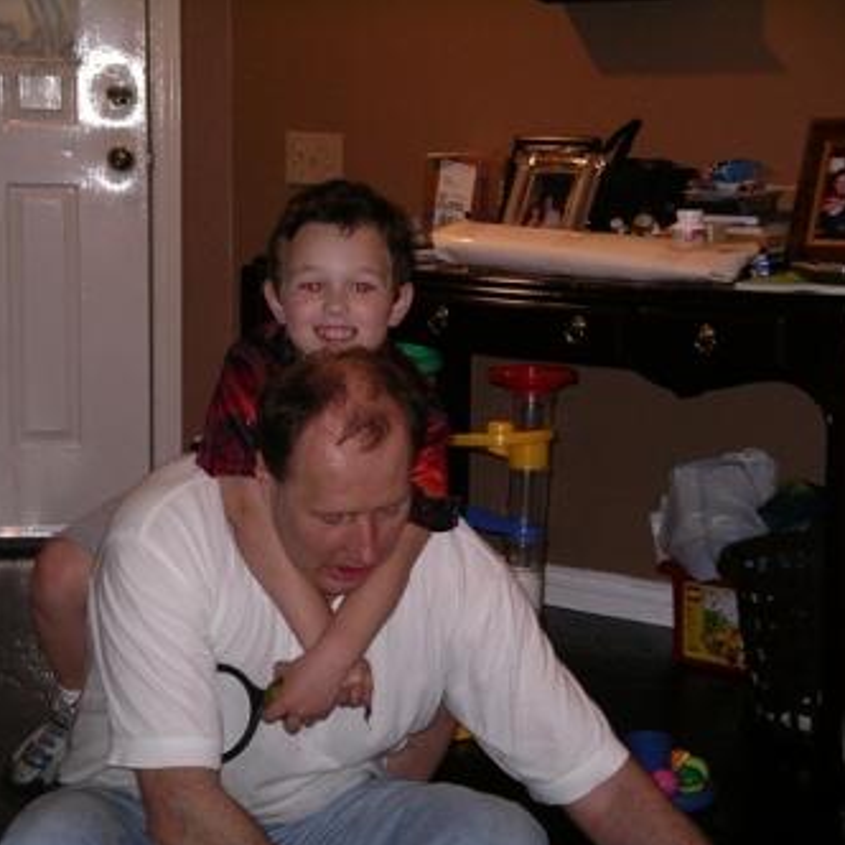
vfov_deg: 20.2
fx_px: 2375
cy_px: 425
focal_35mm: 86
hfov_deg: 20.2
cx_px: 387
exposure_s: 1/54
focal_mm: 14.9
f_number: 3.5
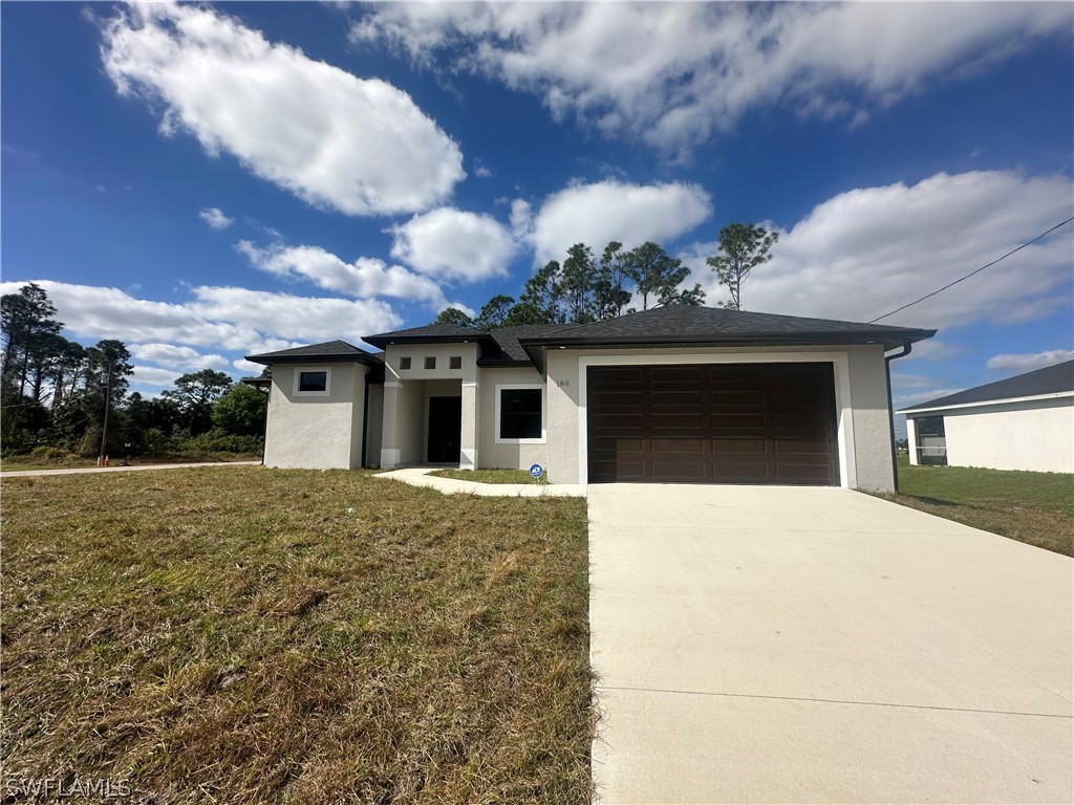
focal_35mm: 14
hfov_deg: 102.1
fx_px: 434
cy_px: 402
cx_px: 537
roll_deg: -1.7
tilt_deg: +5.6
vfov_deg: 85.7
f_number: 2.2
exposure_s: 1/3861
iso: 50
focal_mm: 2.22
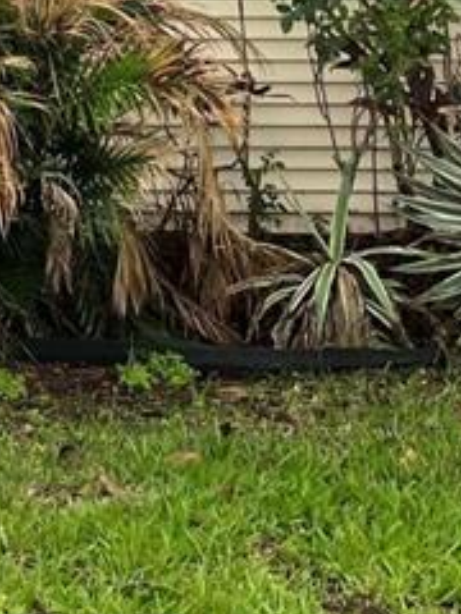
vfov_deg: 13.9
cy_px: -397
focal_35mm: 130
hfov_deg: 11.0
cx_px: -200
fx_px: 2308
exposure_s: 1/563
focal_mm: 5.1
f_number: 1.6
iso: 50
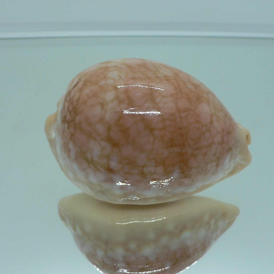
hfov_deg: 40.0
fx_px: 376
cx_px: 145
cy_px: 138
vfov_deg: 40.0
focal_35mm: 42
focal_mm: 4.6
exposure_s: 1/60
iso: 100
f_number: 2.8
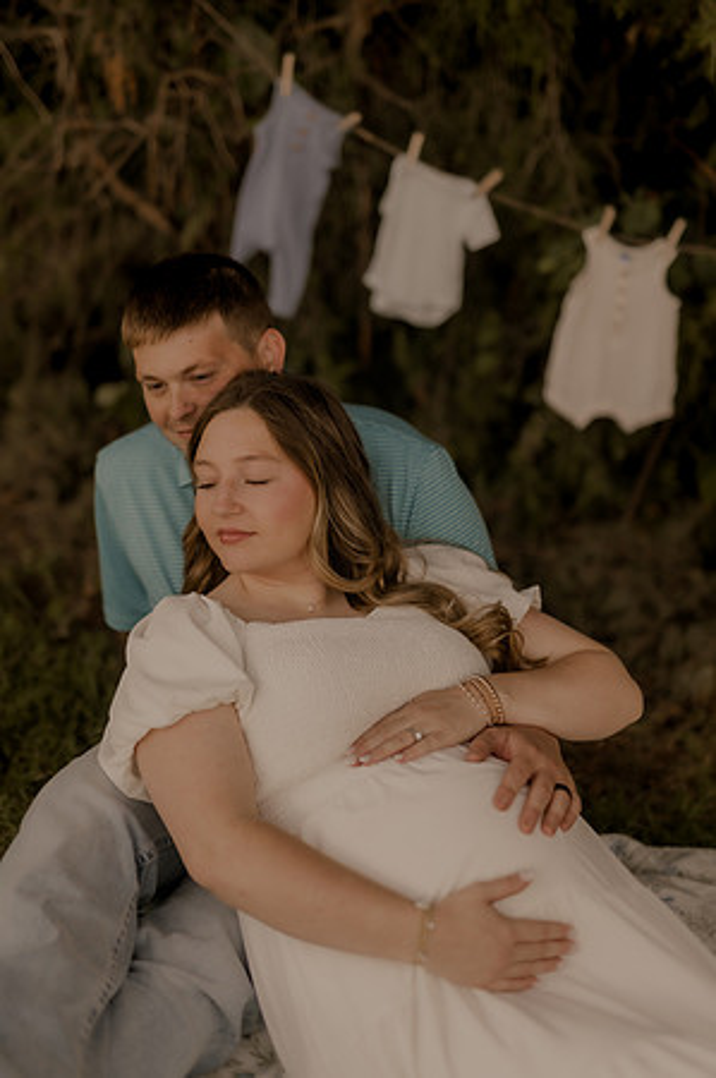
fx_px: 1495
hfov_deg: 26.9
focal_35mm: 50
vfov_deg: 39.6
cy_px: 539
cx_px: 358
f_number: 1.4
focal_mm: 50
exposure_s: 1/1000
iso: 200
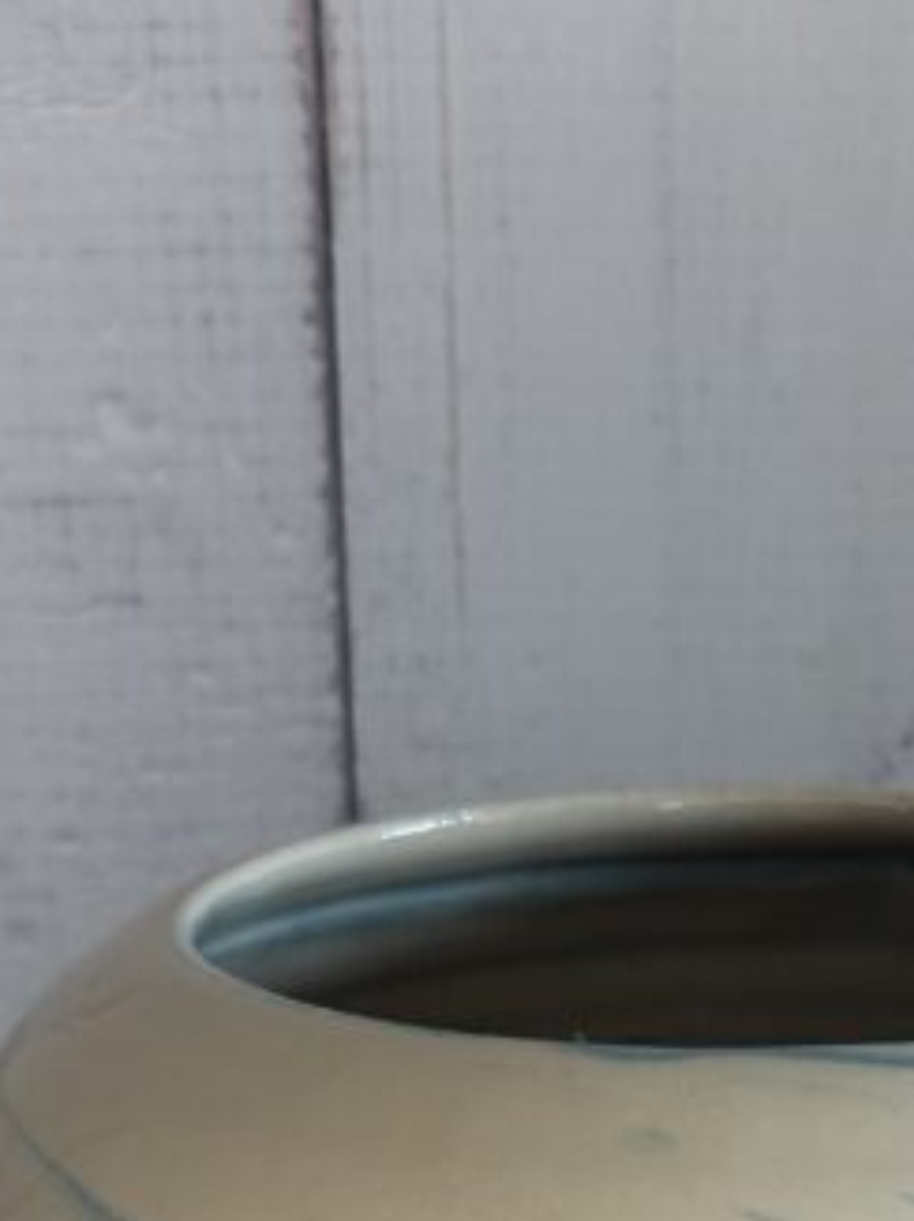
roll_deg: -0.1
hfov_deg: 9.8
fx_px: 5323
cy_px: 1607
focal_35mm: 151
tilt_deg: -20.7
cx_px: 802
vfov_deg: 12.7
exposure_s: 1/312
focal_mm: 6.76
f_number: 1.78
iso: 80
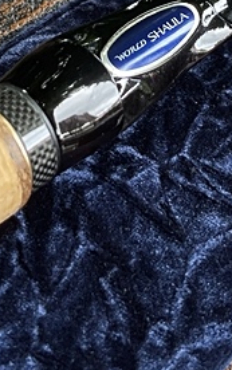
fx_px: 969
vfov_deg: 20.8
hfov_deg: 13.7
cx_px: 117
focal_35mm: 96
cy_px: -19
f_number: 1.6
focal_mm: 5.1
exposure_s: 1/121
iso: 100
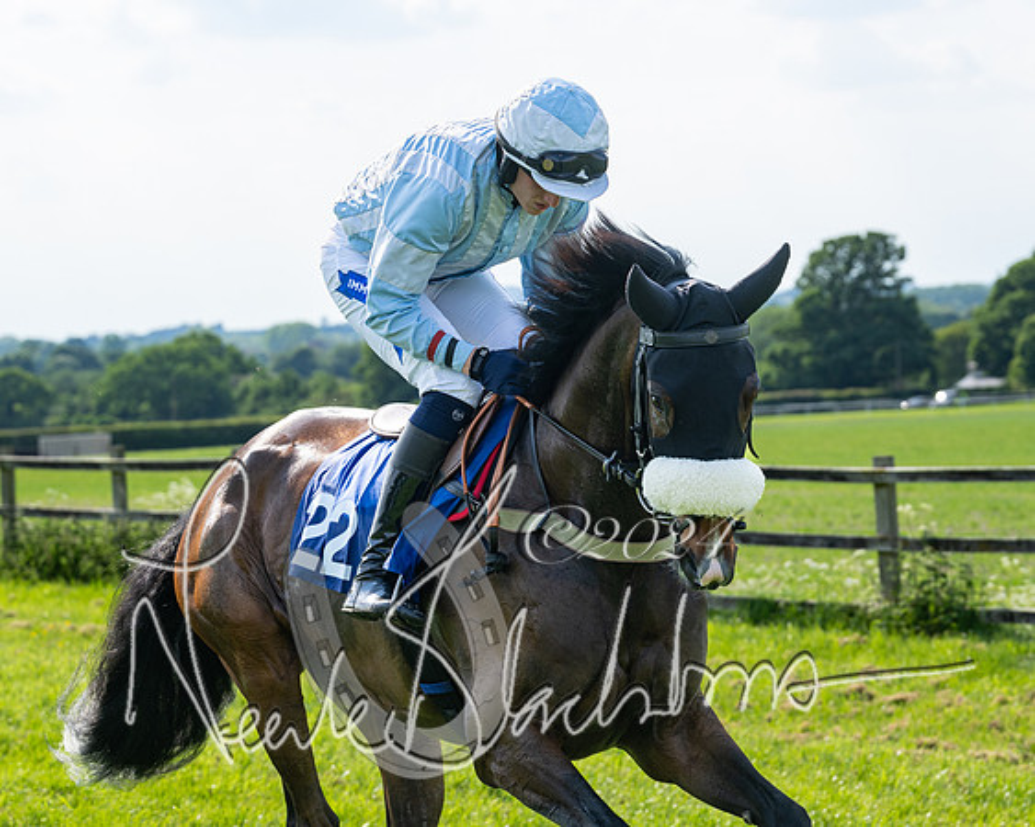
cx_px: 571
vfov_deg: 12.1
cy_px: 401
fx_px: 3903
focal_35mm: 127
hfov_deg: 15.1
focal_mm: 84
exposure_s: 1/1000
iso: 200
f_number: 5
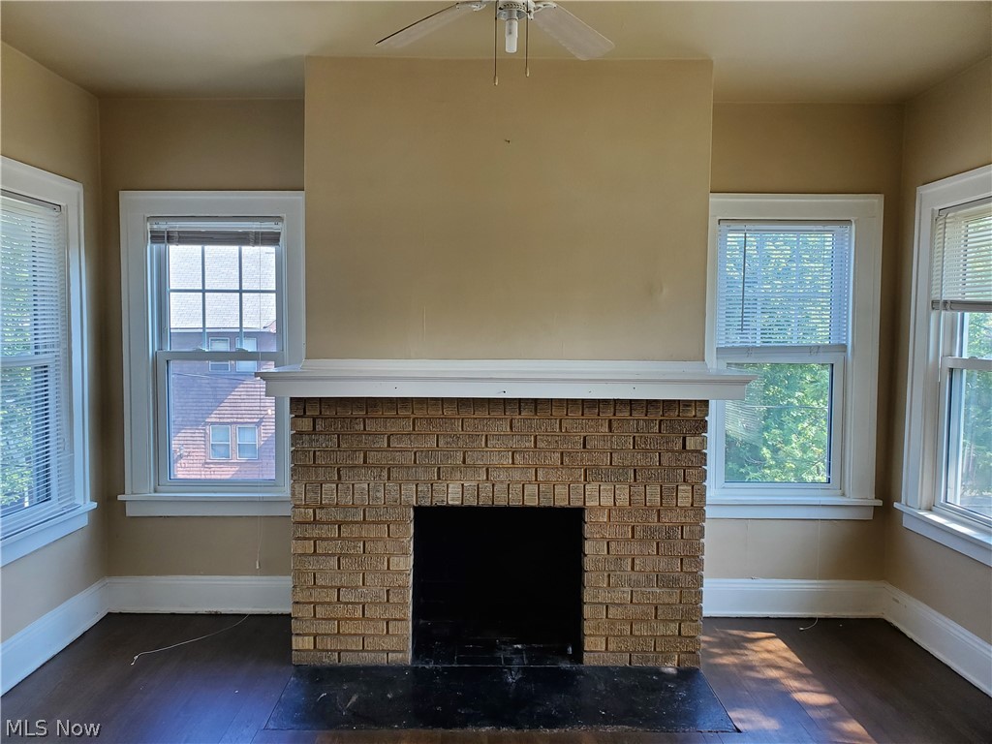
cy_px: 372
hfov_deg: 67.3
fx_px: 745
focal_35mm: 26
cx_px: 496
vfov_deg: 53.1
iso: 80
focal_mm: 4.3
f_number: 2.4
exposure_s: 1/100
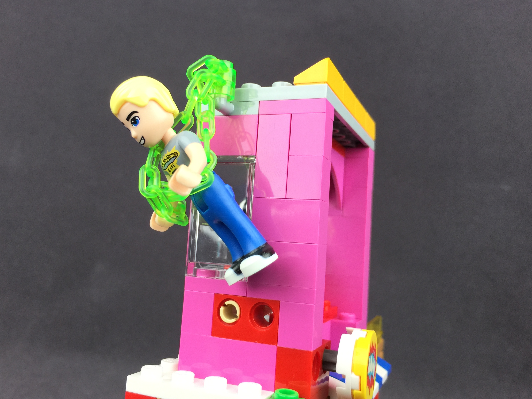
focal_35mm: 31
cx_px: 267
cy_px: 199
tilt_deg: +5.2
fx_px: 476
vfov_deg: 45.4
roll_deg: -5.0
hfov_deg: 58.3
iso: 32
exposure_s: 1/40
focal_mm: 4.15
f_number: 2.2
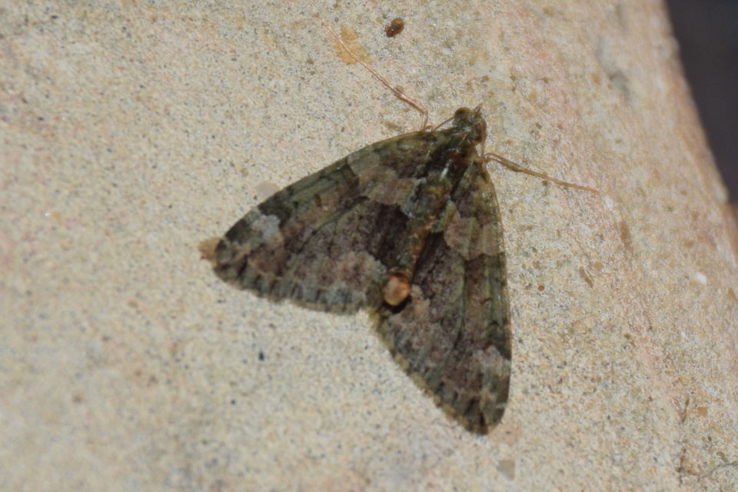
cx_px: 369
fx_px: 4305
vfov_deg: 6.5
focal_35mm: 210
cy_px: 246
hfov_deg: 9.8
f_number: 5.6
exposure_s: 1/60
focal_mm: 140
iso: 320
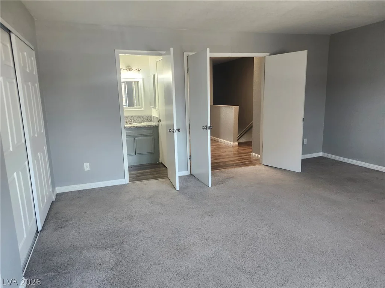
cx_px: 192
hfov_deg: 73.9
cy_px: 144
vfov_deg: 58.9
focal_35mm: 23
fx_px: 256
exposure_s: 1/120
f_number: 1.8
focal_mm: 5.54
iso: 320
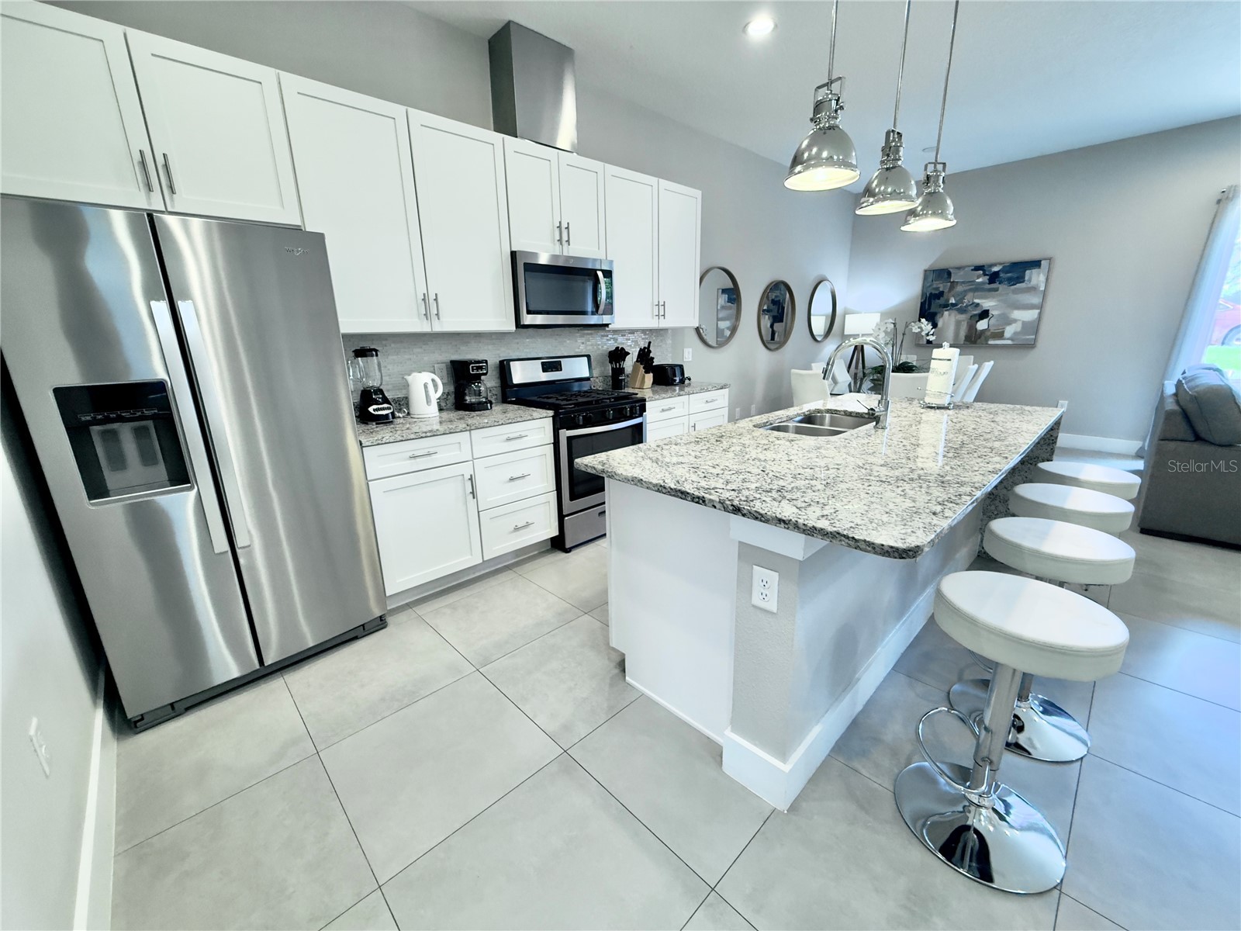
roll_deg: +1.5
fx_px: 502
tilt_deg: -14.8
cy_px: 466
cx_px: 620
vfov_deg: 85.7
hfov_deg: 102.1
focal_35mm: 14
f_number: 2.2
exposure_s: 1/120
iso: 250
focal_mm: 2.22
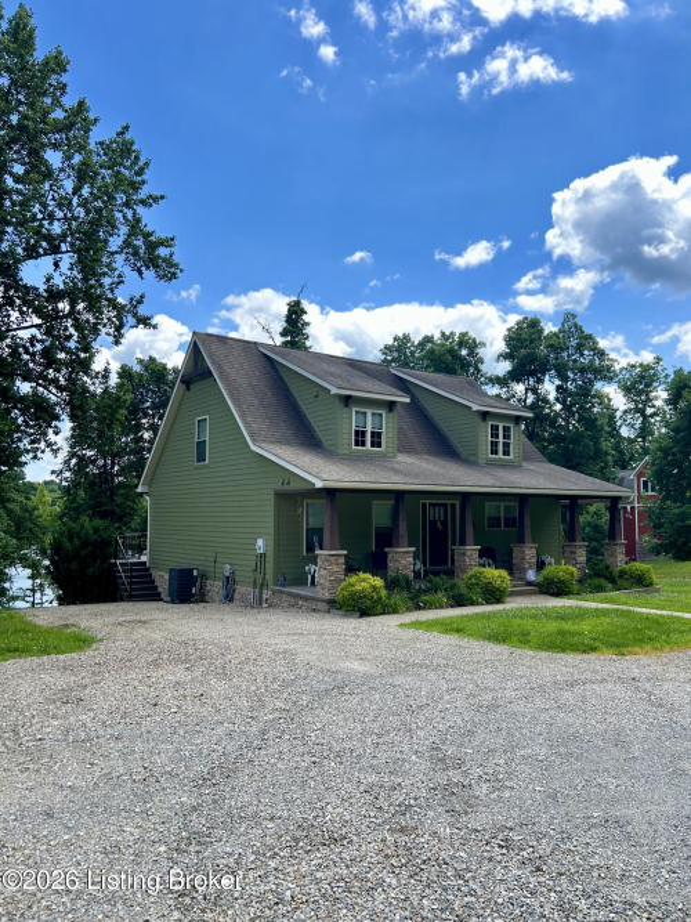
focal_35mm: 26
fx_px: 692
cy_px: 461
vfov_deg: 67.3
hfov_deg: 53.0
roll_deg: +0.2
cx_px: 346
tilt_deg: +4.4
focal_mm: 5.7
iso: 50
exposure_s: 1/1079
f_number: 1.5
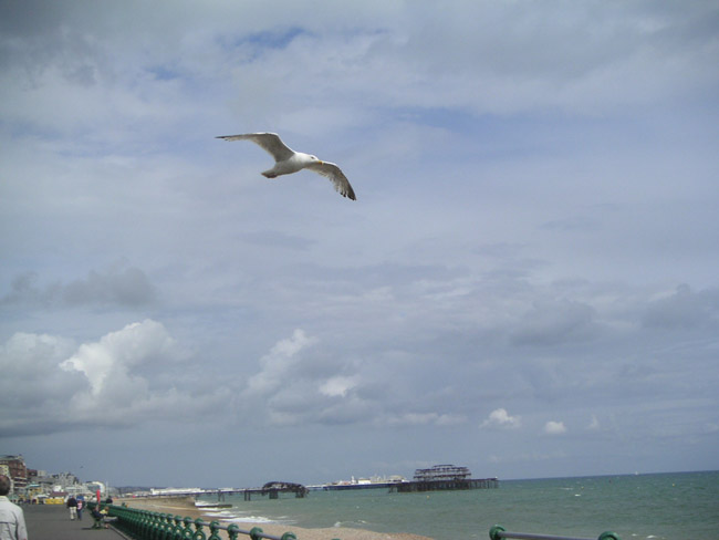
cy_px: 270
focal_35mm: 55
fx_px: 1143
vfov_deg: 26.6
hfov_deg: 34.9
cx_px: 360
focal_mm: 8.5
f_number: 6.7
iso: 50
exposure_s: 1/350
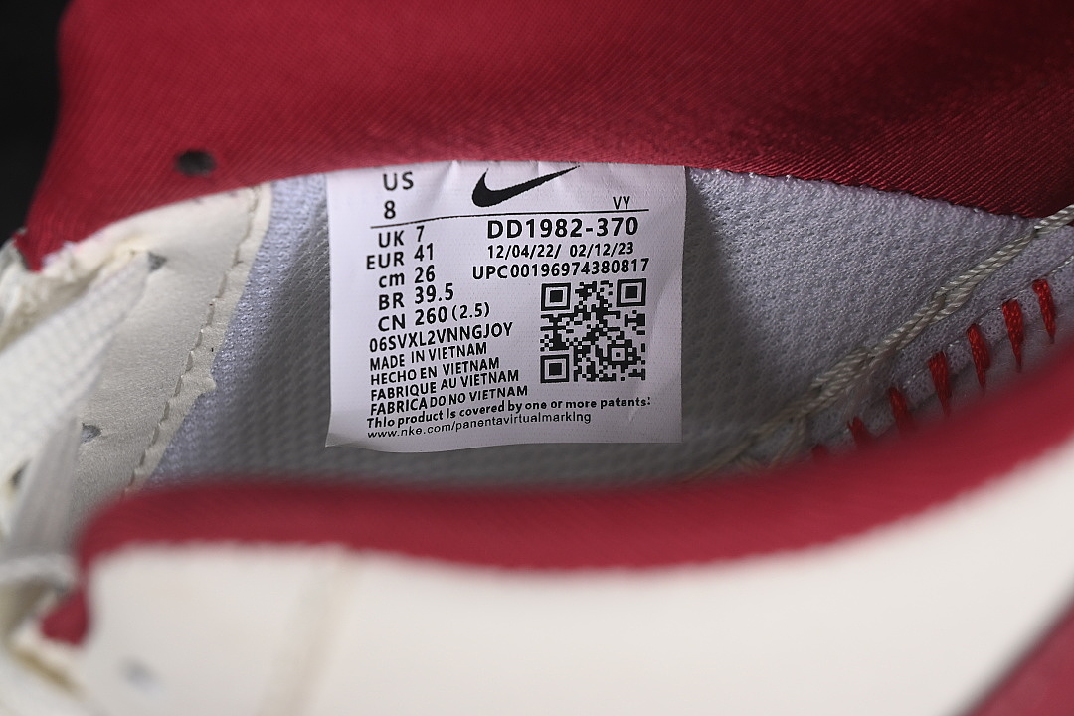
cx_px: 537
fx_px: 2237
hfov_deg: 27.0
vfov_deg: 18.2
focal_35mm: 75
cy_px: 358
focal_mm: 50
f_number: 7.1
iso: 160
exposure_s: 1/80
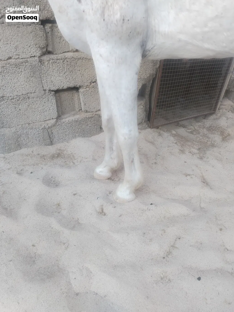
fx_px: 216
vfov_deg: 71.6
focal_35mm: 24
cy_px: 156
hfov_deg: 56.8
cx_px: 117
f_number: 1.75
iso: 122
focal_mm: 5.25
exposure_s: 1/100
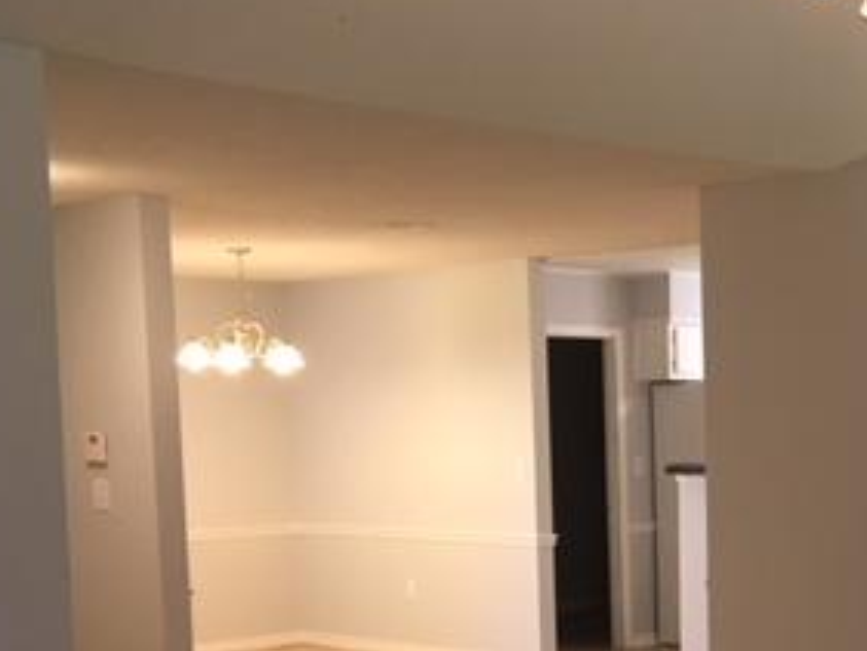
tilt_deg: -4.4
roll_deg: +2.2
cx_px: 898
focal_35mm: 66
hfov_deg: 27.4
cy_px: 555
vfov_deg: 21.9
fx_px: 1654
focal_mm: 4.15
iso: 80
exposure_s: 1/30
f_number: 2.2
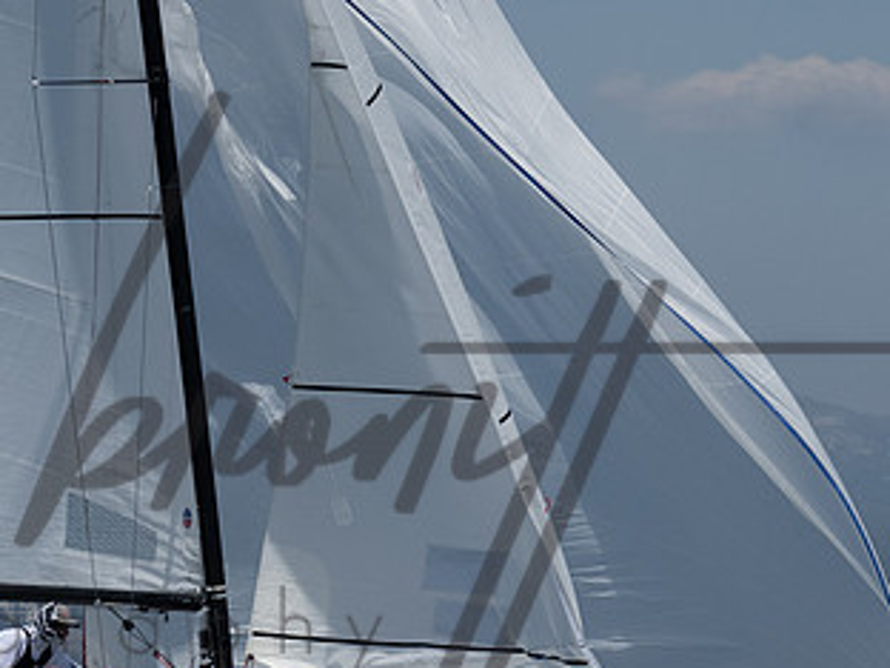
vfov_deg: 3.2
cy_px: 367
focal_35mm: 464
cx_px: 474
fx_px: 11930
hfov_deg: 4.3
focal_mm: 160
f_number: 6.3
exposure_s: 1/2500
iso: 400
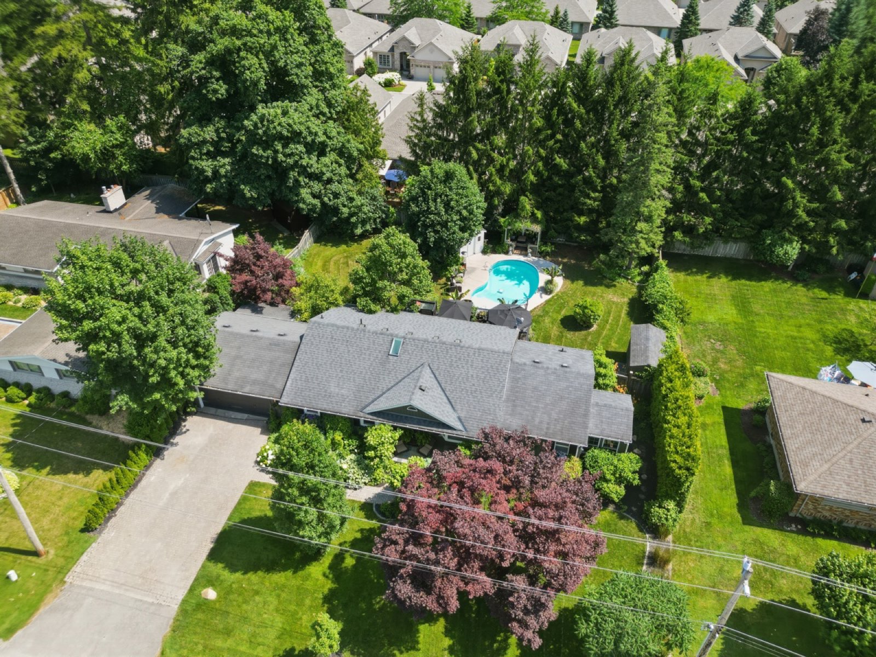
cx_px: 438
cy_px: 328
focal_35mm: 24
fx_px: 607
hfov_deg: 71.6
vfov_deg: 56.8
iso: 100
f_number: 1.7
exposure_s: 1/1000
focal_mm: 6.7
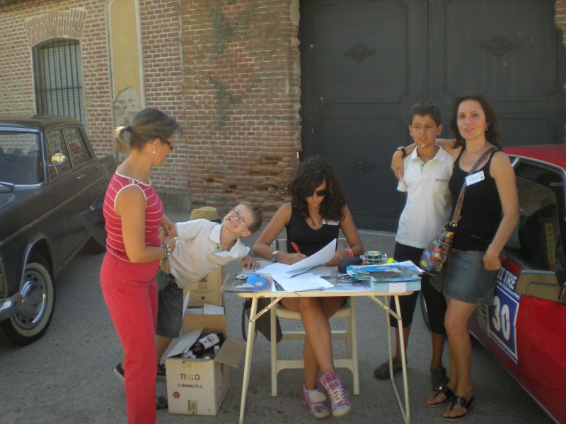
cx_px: 283
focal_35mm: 38
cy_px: 212
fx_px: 621
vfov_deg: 37.7
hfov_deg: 49.0
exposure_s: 1/193
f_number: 3.1
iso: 64
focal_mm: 6.3
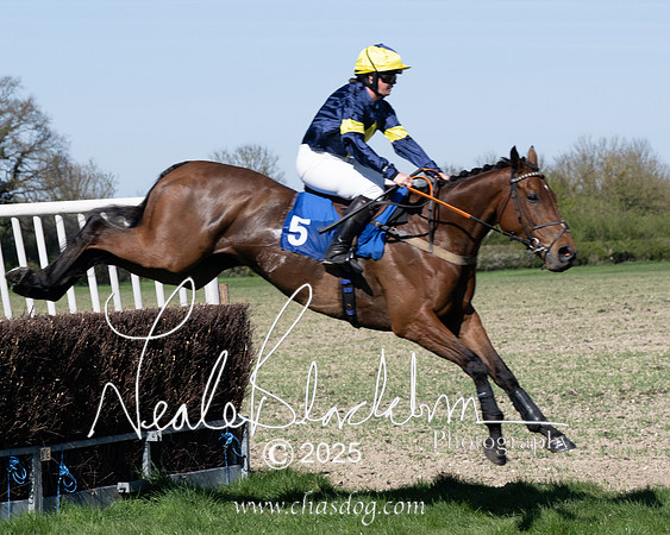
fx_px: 3173
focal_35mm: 160
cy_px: 228
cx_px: 92
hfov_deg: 12.0
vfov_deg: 9.6
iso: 200
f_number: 5
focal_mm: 70
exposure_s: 1/1600
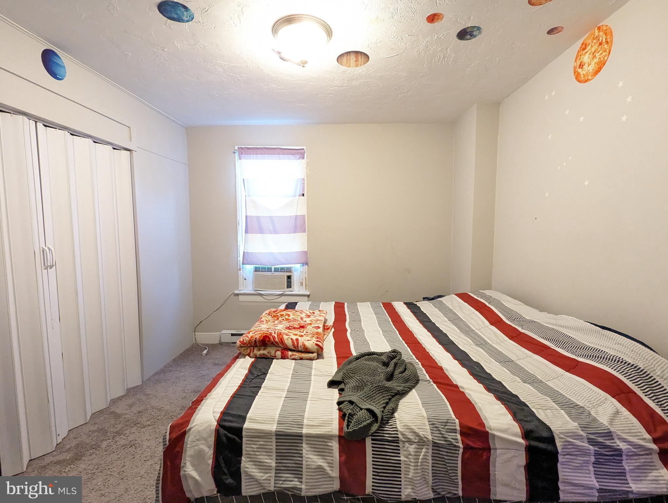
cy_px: 252
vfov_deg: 78.2
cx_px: 334
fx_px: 309
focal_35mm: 16
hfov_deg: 94.4
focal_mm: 2.35
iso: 1266
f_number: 2.2
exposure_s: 1/60
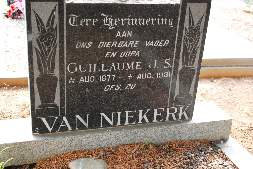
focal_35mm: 48
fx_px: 338
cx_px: 126
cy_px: 84
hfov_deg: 41.1
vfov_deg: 28.1
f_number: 5
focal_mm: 32
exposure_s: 1/160
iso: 1600
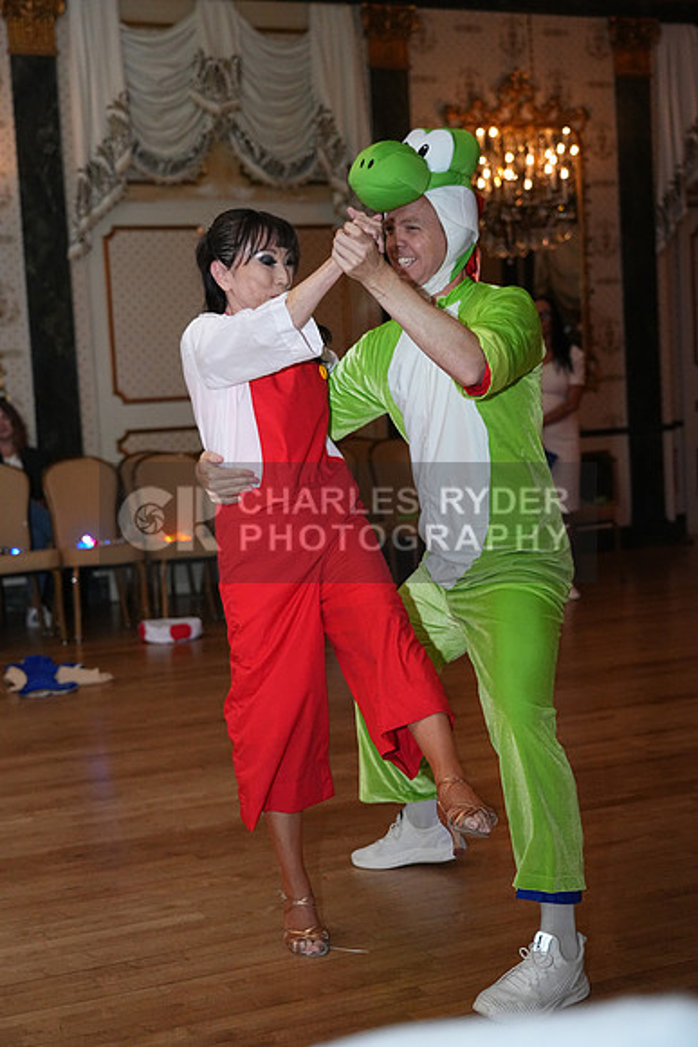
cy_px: 524
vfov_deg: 38.9
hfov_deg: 26.5
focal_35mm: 51
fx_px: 1482
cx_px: 349
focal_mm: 51
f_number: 4
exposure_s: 1/200
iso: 5000
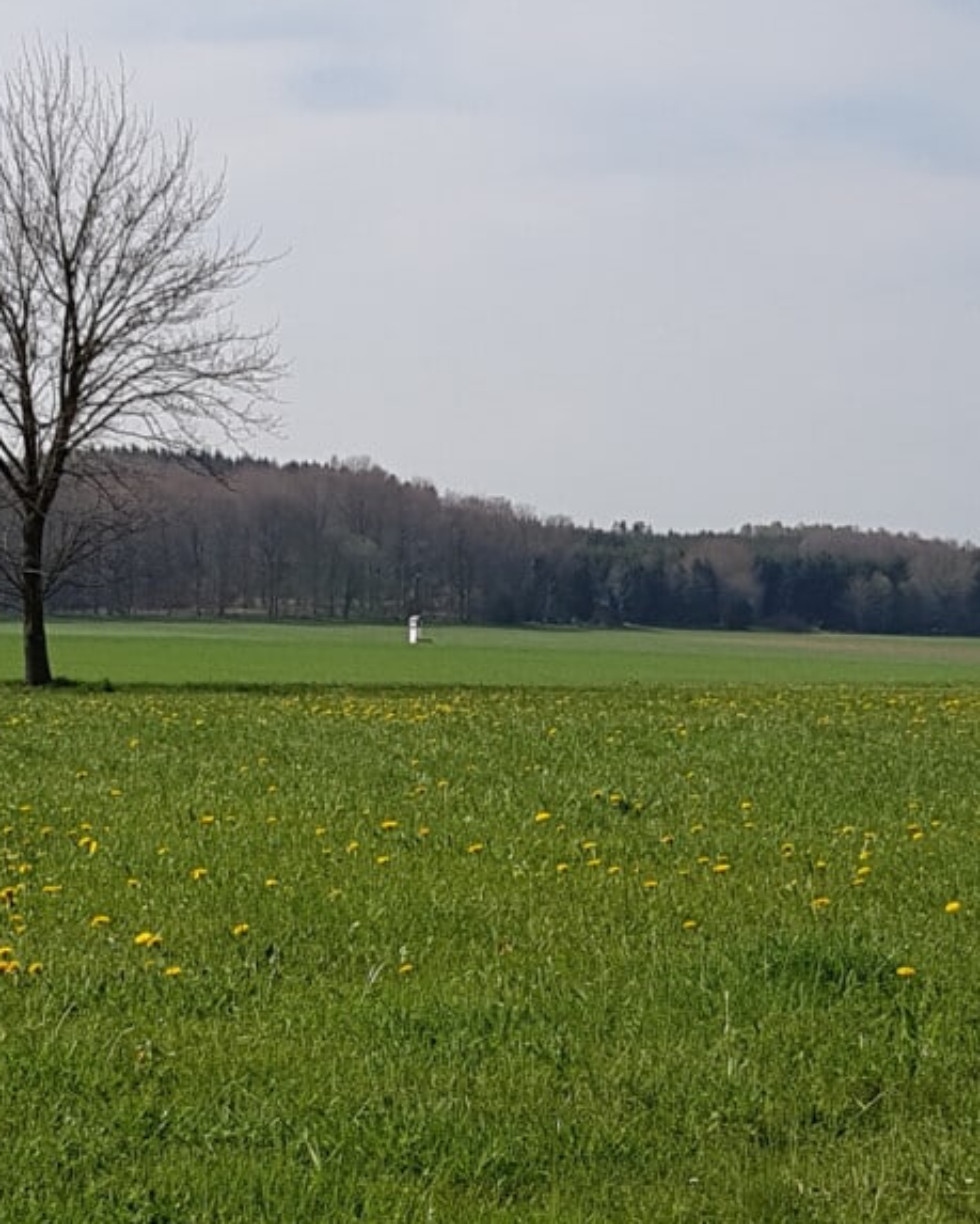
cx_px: 316
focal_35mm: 34
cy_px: 613
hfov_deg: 42.7
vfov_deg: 52.8
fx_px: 1232
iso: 50
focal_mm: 4.2
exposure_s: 1/3264
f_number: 1.7
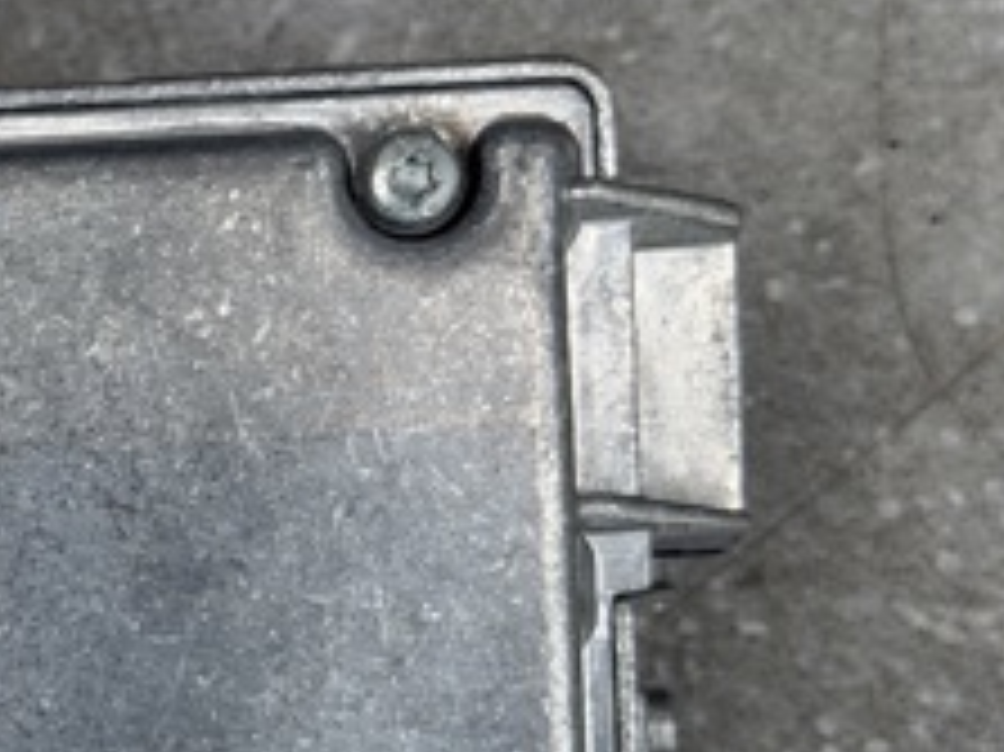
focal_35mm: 138
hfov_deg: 13.8
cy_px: 588
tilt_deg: -73.3
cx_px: -279
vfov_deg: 10.7
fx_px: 4000
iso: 64
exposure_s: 1/472
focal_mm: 6.76
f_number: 1.78
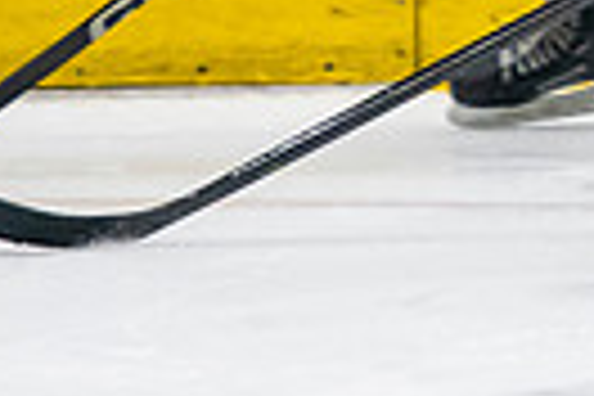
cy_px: -389
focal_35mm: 1208
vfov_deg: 1.1
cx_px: 792
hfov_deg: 1.7
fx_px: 19930
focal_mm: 170
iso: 2000
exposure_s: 1/640
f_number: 3.2
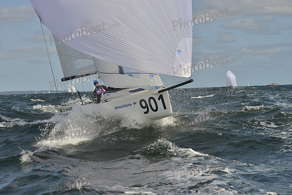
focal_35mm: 80
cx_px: 146
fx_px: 649
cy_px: 98
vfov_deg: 17.1
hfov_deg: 25.4
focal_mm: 80
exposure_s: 1/1600
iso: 400
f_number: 10
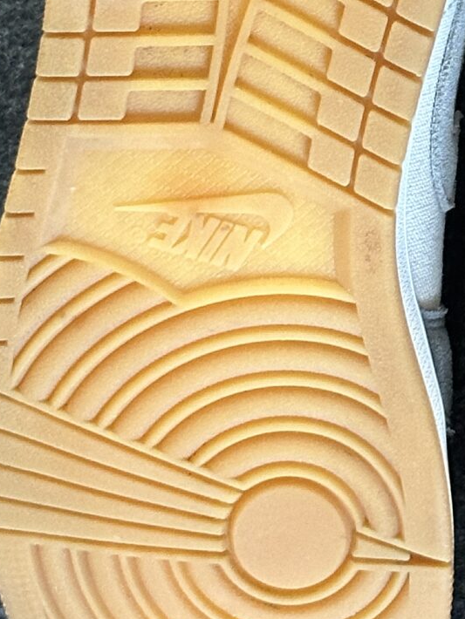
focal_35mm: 173
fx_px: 3097
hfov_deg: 8.5
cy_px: 167
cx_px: 517
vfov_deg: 11.4
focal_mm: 6.86
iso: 400
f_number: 1.78
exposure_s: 1/33
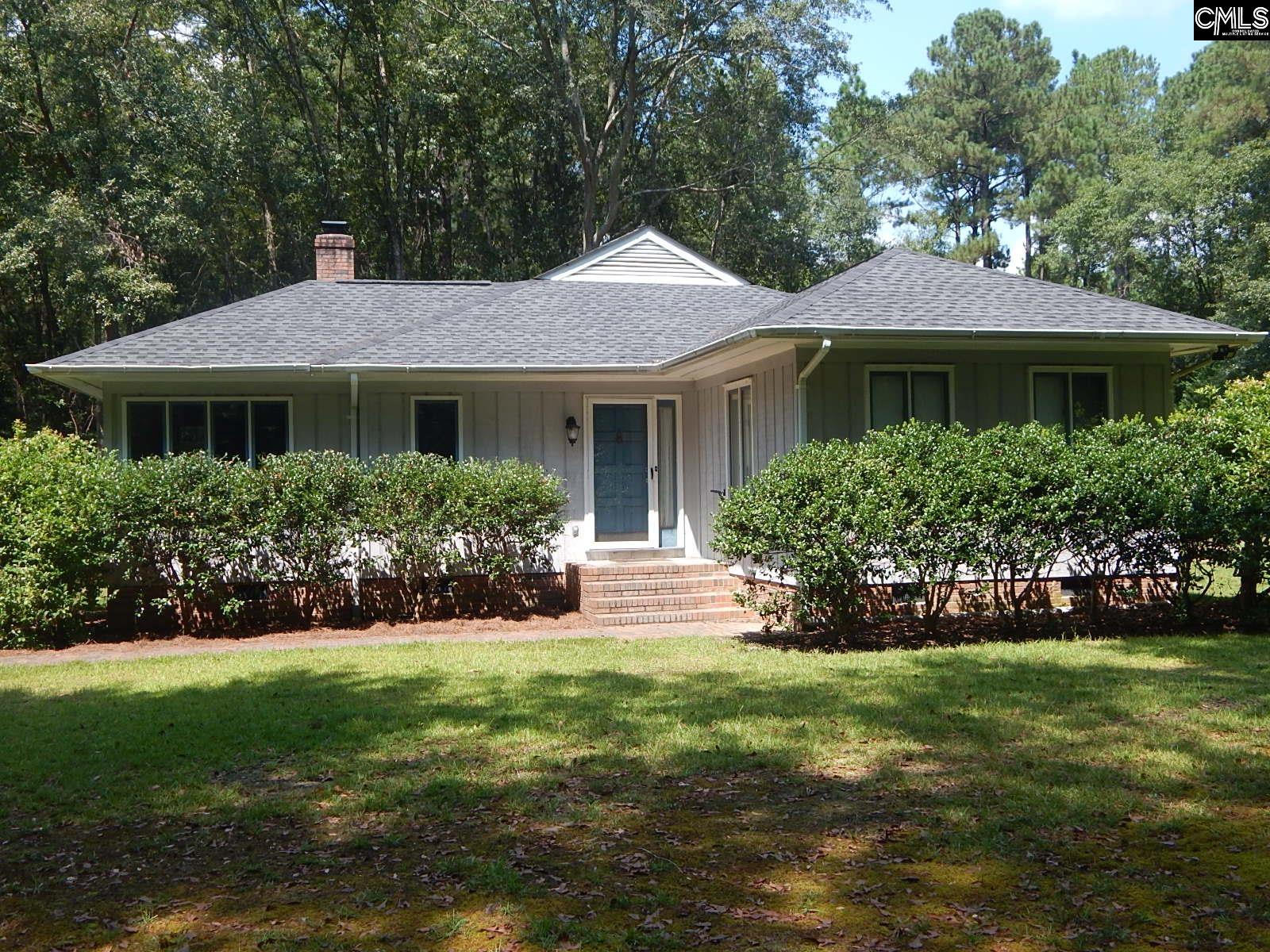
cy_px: 476
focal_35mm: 34
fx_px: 1247
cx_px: 635
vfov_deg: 41.8
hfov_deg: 54.0
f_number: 3.3
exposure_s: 1/500
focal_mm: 6.1
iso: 125
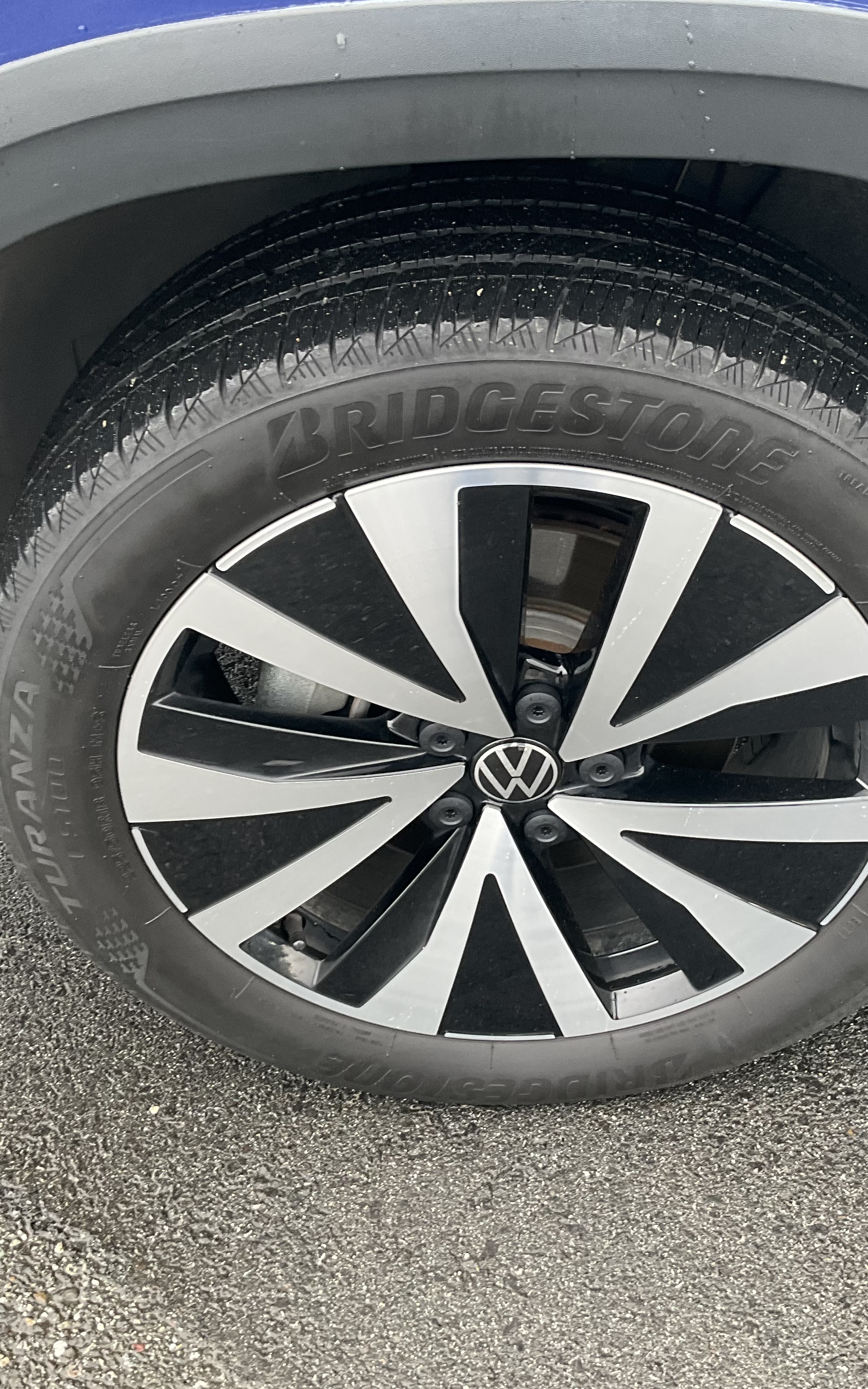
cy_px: 681
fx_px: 1590
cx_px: 567
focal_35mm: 42
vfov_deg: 47.2
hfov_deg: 30.3
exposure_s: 1/96
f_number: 1.8
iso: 64
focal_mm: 3
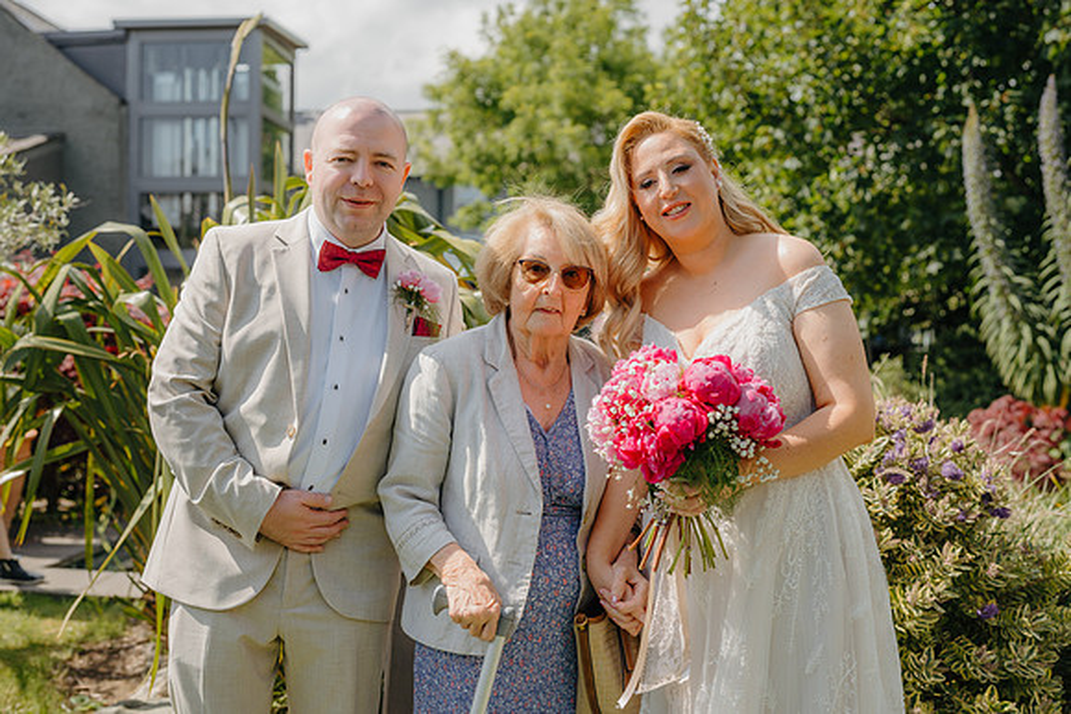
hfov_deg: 50.1
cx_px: 507
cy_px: 357
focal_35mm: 38
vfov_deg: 34.7
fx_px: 1144
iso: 100
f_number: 2.8
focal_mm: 35
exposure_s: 1/1250
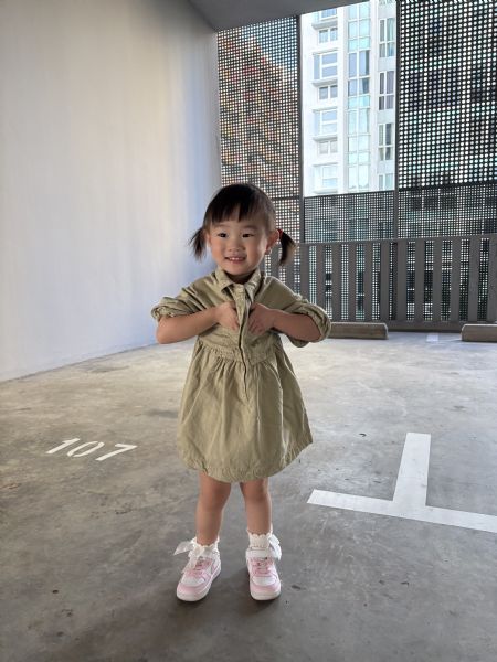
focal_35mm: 26
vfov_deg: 67.3
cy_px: 331
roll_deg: +1.8
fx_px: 498
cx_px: 248
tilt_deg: -8.0
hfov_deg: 53.1
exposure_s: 1/204
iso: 125
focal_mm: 5.96
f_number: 1.6
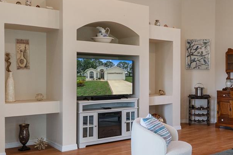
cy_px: 82
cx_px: 179
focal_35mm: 42
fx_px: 272
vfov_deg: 31.8
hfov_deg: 44.6
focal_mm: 16
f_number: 9
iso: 320
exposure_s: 1/8
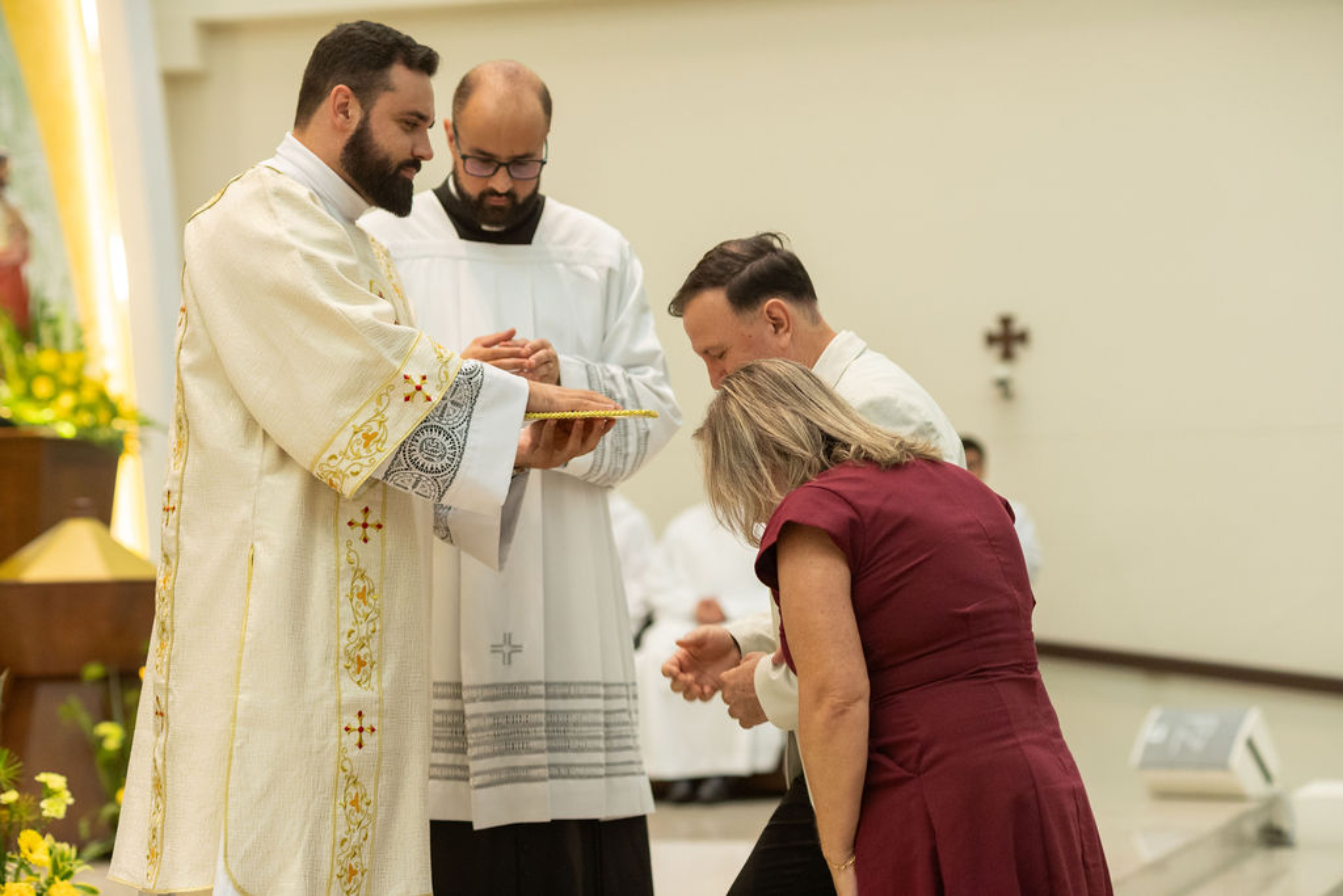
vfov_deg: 16.1
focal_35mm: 85
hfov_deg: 23.9
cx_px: 672
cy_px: 448
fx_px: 3171
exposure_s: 1/200
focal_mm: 85
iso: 2000
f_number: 3.2
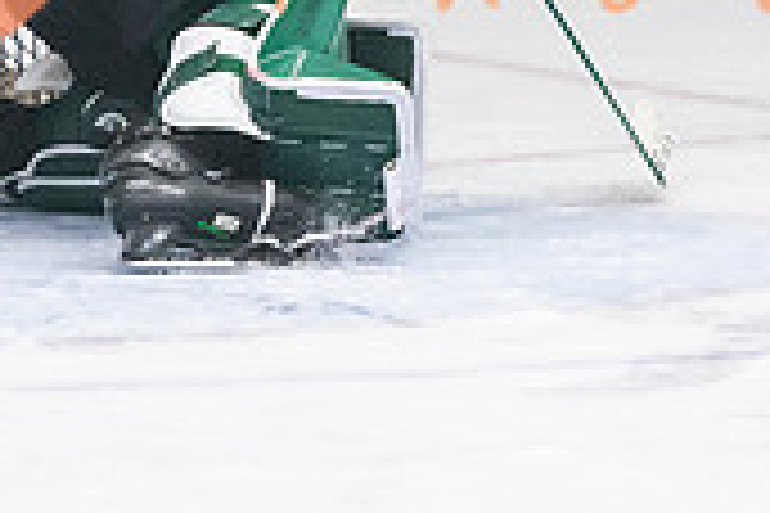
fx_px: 13902
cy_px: -95
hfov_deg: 3.2
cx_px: 269
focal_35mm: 650
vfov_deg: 2.1
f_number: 3.2
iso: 2500
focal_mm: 135
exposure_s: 1/640
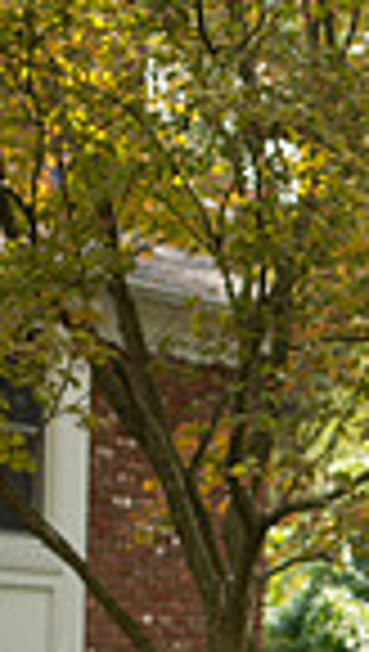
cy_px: 868
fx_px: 2806
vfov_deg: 12.8
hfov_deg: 7.4
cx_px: 614
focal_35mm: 162
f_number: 3.2
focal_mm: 50
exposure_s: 1/1600
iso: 320
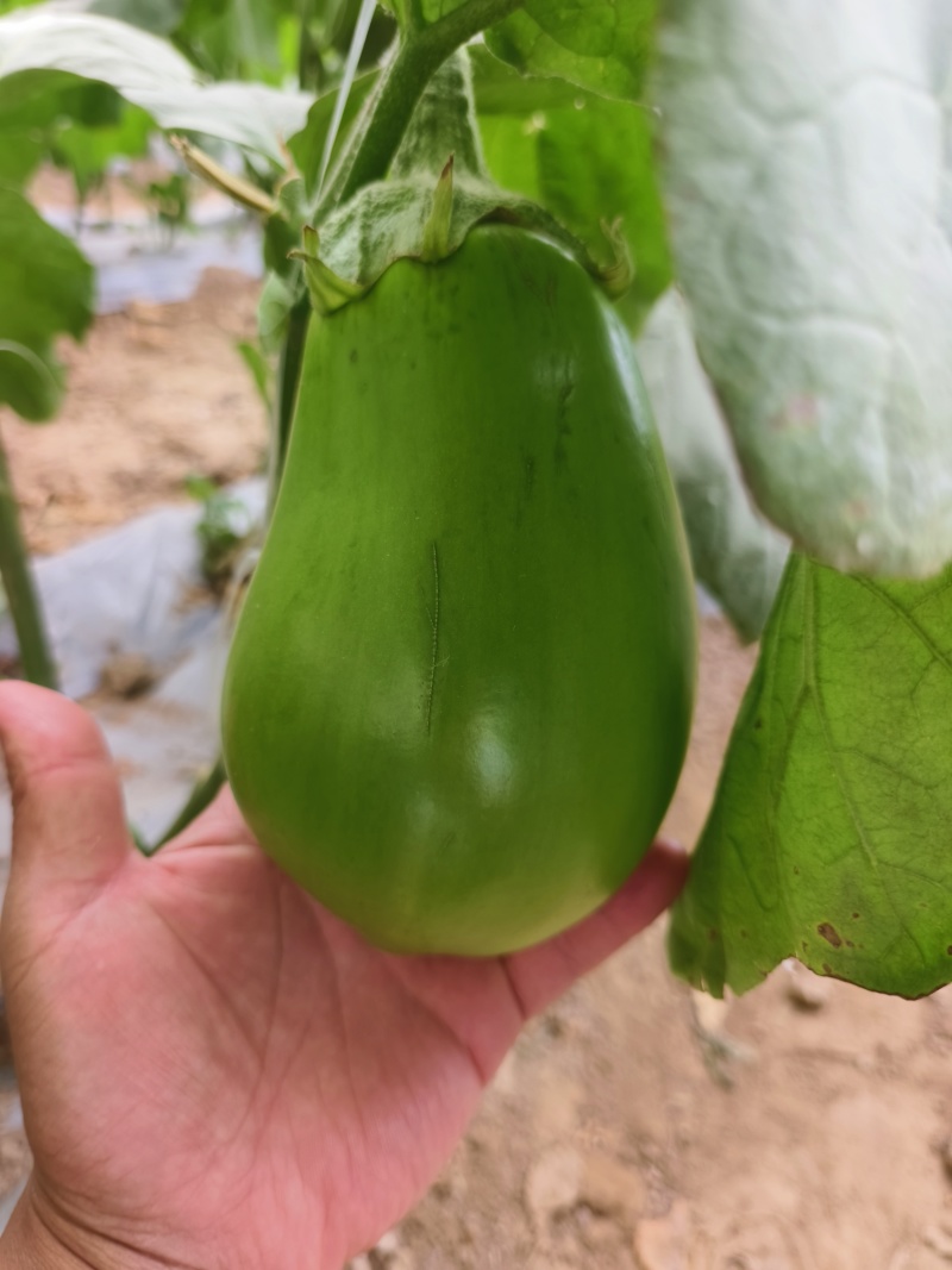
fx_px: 844
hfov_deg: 58.9
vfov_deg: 73.9
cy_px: 635
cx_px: 476
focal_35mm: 23
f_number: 1.75
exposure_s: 1/100
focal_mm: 5.5
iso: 90
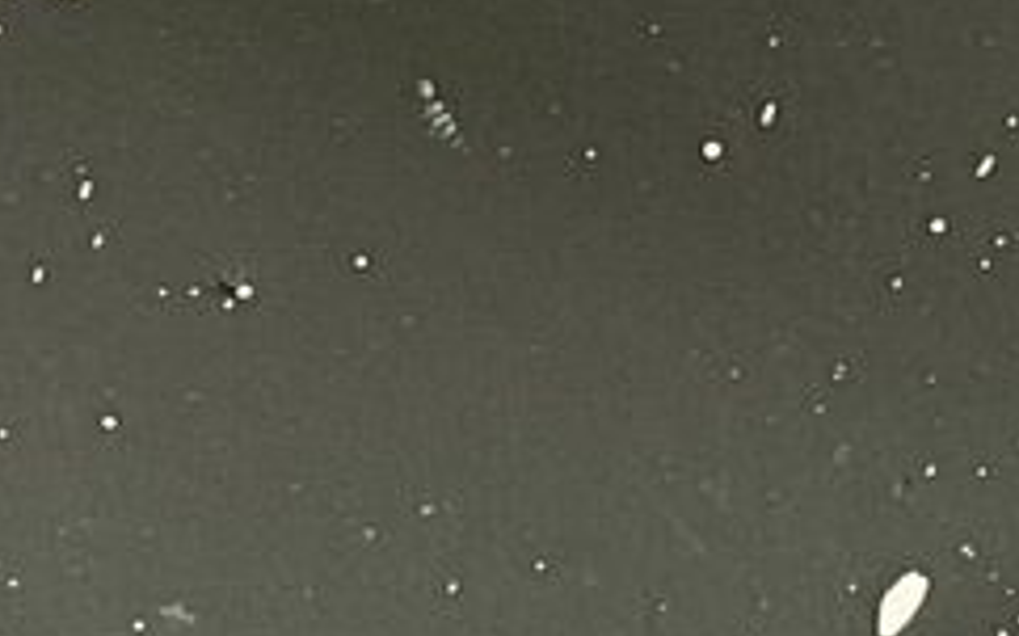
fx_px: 5635
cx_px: 1339
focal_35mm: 203
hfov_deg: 10.1
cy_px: 2405
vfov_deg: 5.7
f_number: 1.8
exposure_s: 1/60
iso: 80
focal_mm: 3
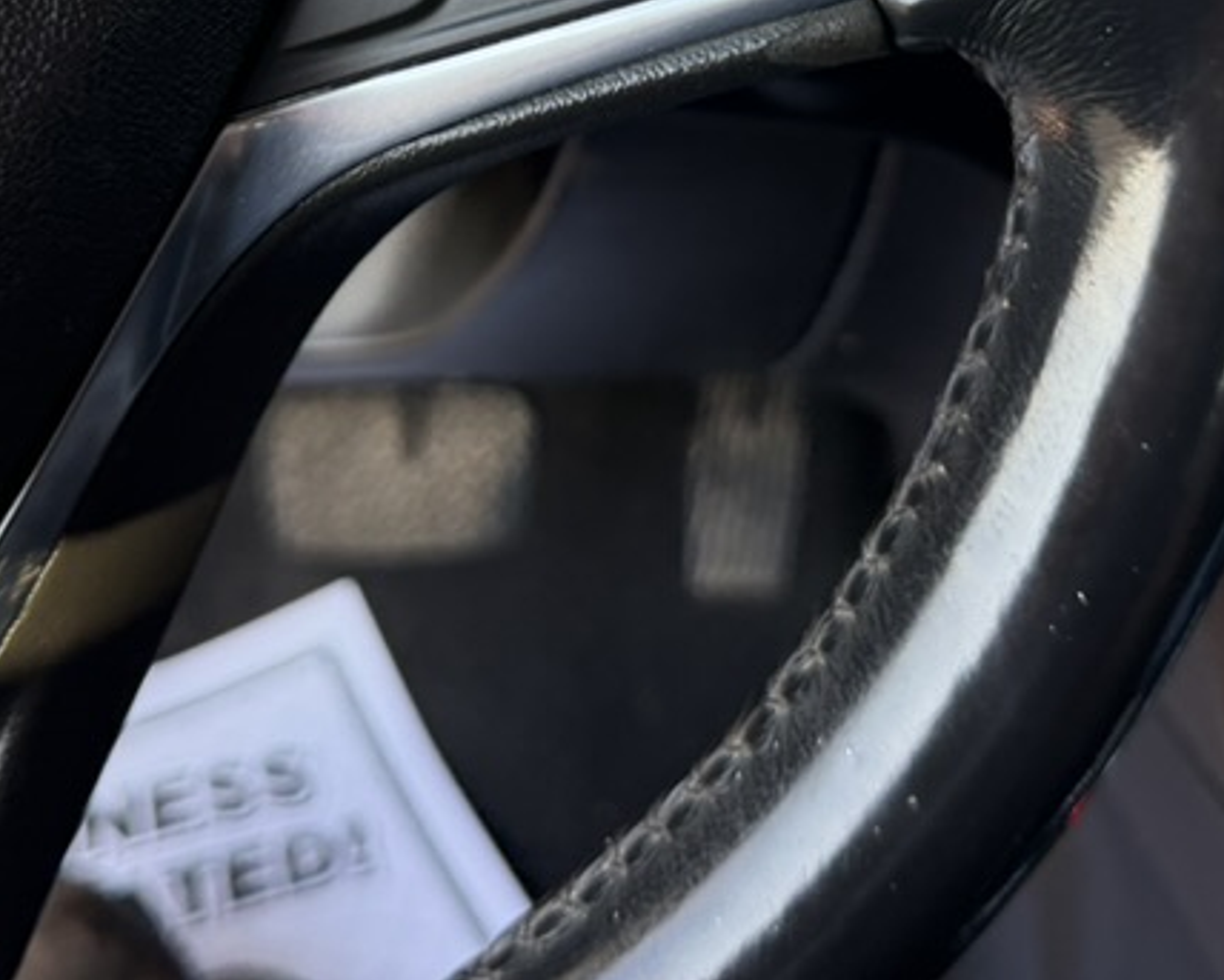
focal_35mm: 56
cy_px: -111
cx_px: 592
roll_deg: -3.8
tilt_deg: -26.5
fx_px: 2030
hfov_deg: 33.6
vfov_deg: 25.1
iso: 125
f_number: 1.78
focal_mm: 6.76
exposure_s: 1/188
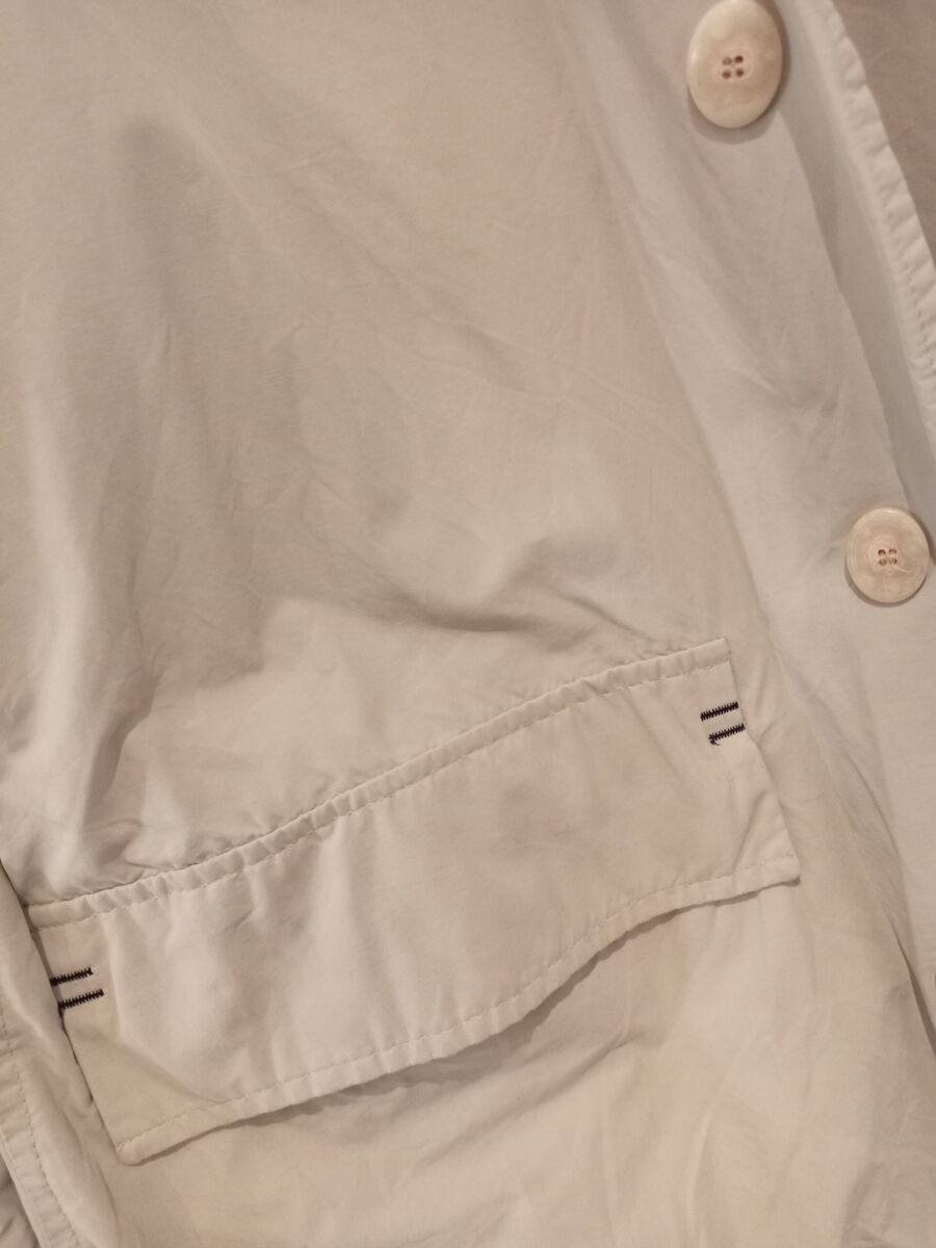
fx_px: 973
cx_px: 468
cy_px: 624
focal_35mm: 27
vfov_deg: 65.3
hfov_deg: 51.4
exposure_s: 1/20
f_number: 1.8
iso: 1322
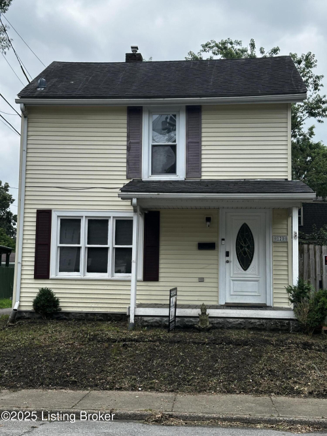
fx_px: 605
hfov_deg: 30.3
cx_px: 164
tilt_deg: +7.3
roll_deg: -1.9
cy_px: 218
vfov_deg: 39.7
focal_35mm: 48
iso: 64
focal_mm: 6.86
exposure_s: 1/823
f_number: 1.78
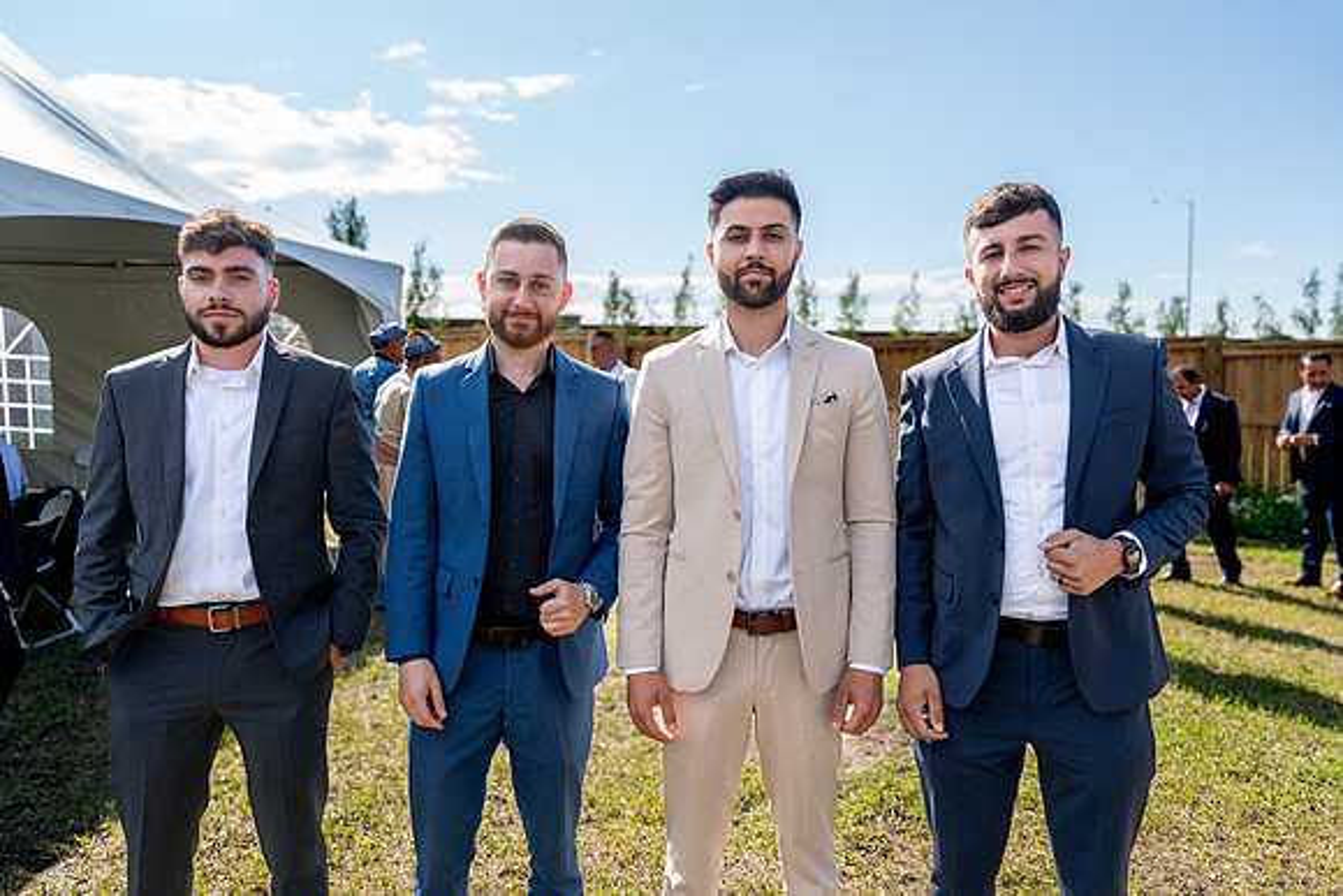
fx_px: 970
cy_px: 448
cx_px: 672
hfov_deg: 69.4
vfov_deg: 49.6
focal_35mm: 26
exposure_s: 1/2000
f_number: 5
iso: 640
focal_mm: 26
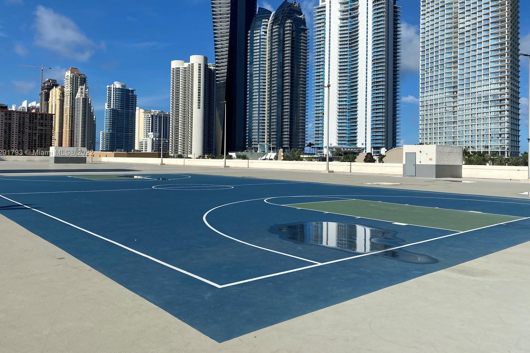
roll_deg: -0.5
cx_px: 258
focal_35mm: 28
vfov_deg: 46.3
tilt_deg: +2.5
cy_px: 153
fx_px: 412
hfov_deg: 65.5
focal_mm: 4.25
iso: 32
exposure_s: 1/5236
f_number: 1.8
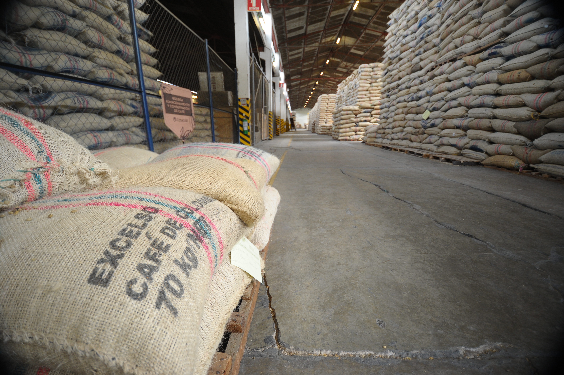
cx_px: 282
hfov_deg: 96.8
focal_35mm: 16
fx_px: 251
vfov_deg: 73.7
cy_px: 188
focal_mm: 16
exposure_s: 1/125
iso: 1600
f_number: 4
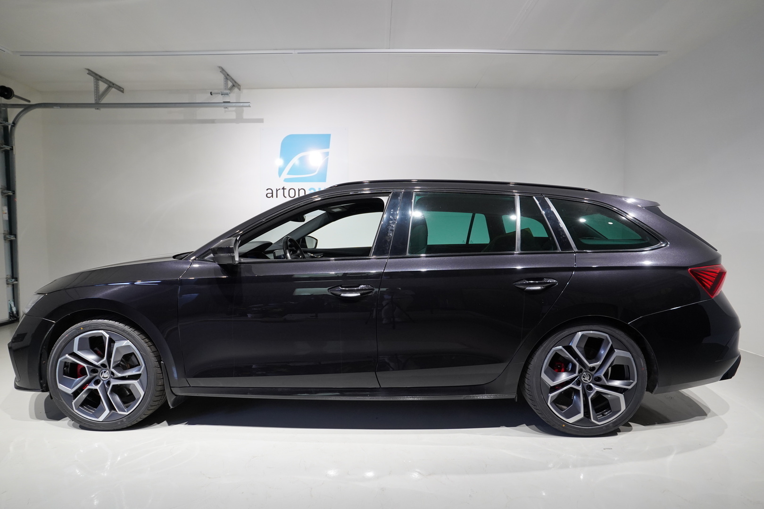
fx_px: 382
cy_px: 254
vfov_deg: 67.4
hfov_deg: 90.0
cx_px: 382
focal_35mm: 18
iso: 2000
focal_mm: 18
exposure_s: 1/160
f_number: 2.8
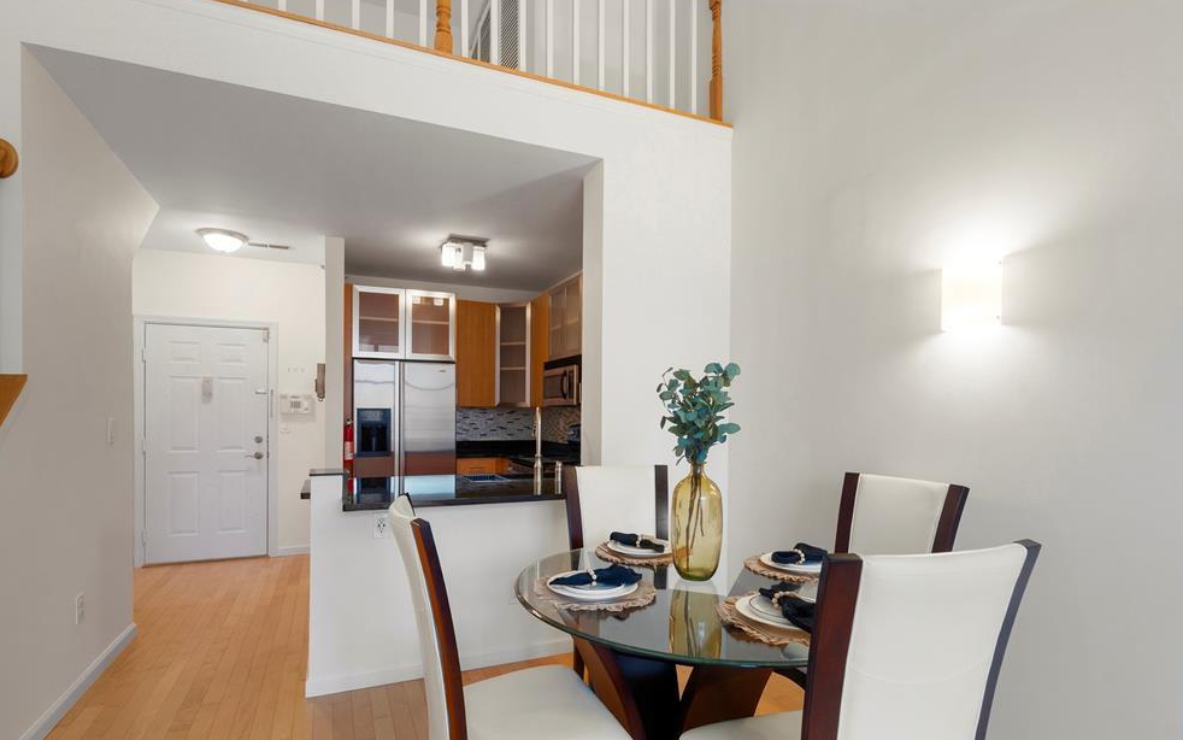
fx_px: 548
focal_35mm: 17
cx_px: 577
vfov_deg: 67.9
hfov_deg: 94.3
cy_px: 400
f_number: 9
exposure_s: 1/1.25
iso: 250
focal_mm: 16
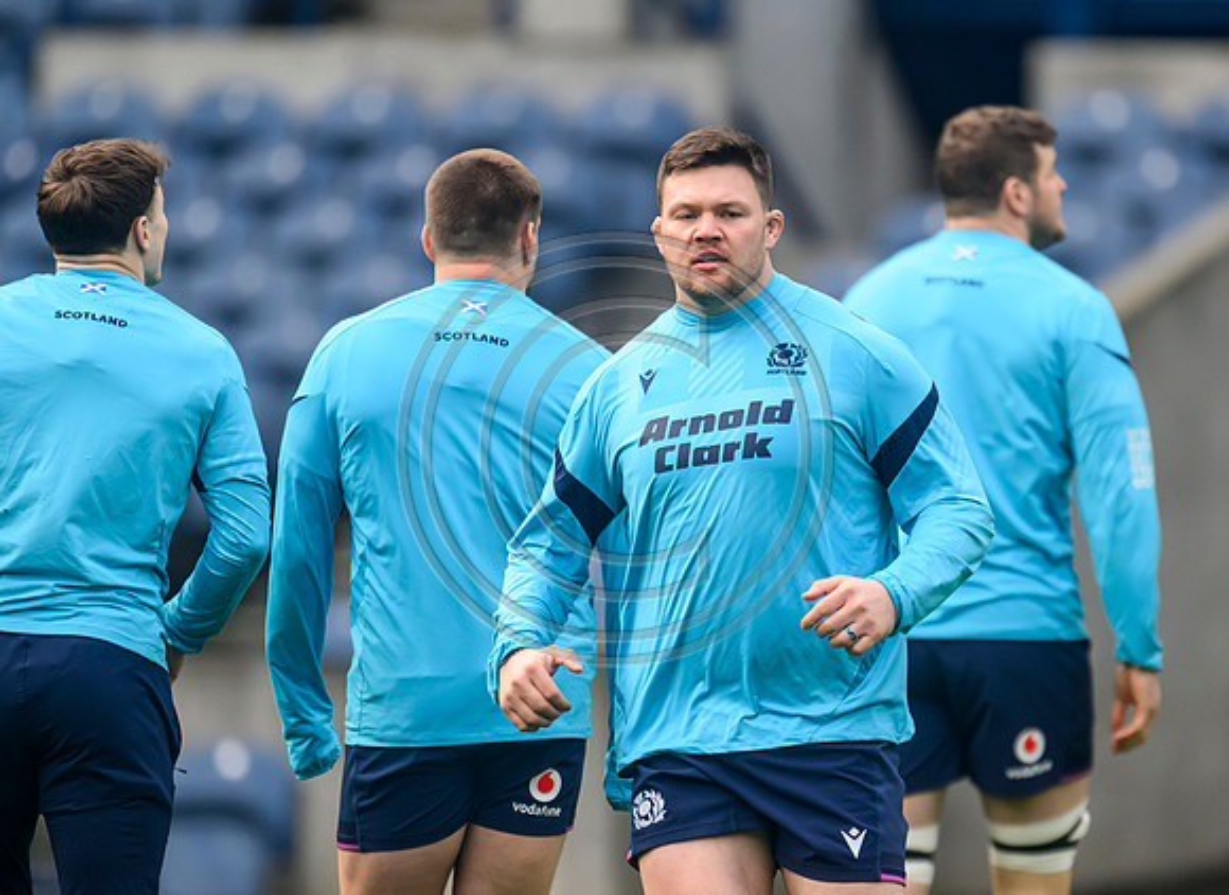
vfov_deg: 1.5
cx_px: 807
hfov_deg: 2.0
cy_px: 493
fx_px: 35170
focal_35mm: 1001
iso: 3200
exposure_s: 1/1600
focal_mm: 784
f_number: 5.6
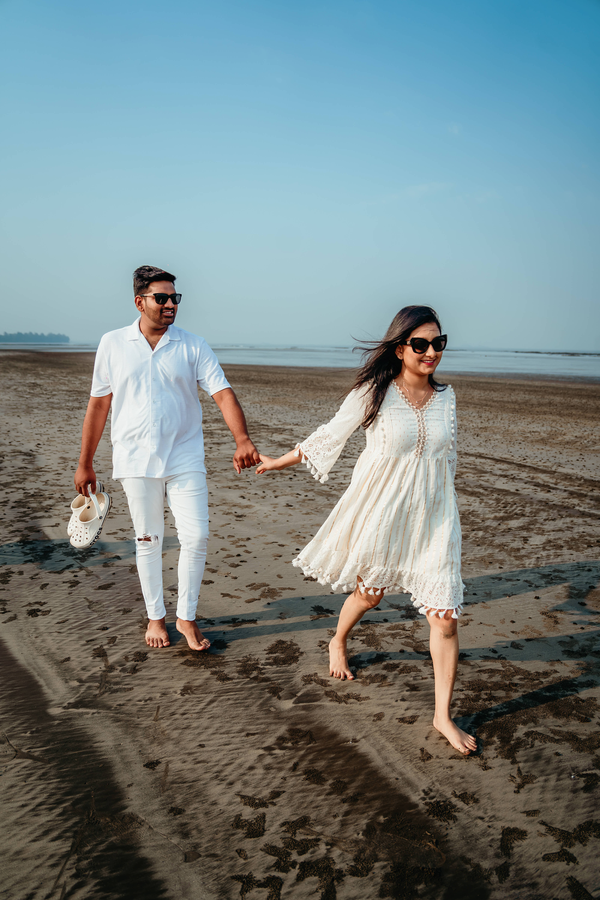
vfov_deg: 73.7
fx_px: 600
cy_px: 450
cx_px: 300
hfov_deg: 53.1
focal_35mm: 24
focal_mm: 24
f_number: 2.8
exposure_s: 1/1600
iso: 100
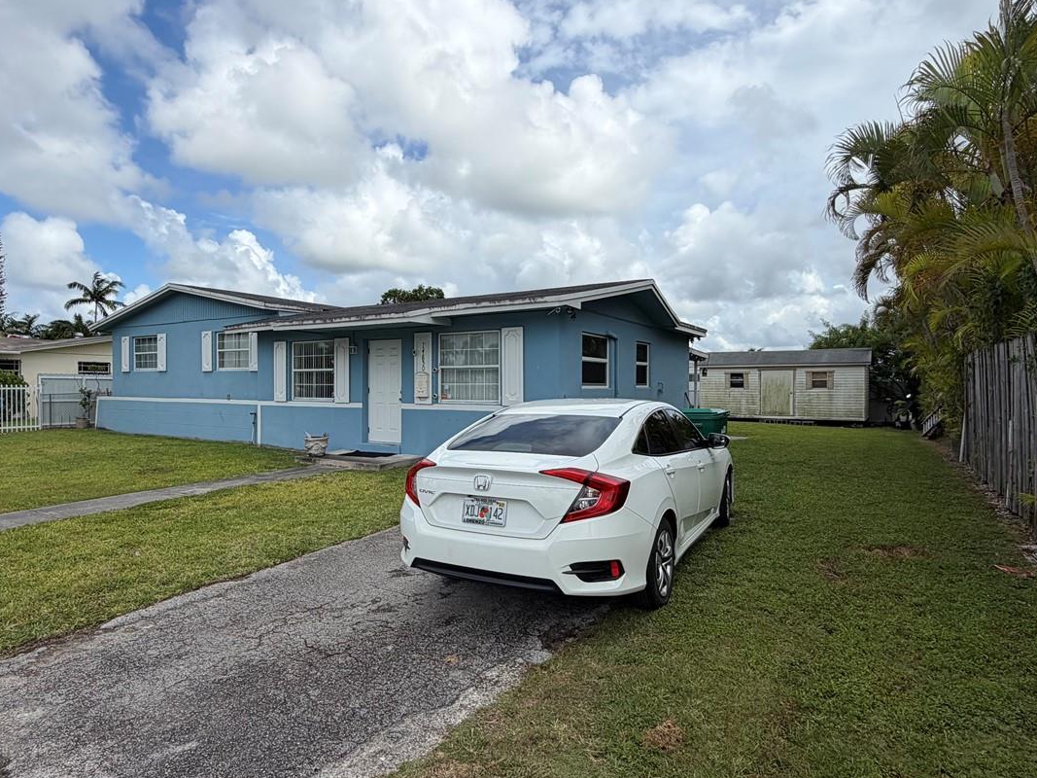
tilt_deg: -0.9
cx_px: 475
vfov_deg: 63.4
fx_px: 629
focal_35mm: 21
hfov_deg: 78.8
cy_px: 393
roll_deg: -0.3
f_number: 2.2
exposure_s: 1/1033
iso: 20
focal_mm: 2.22
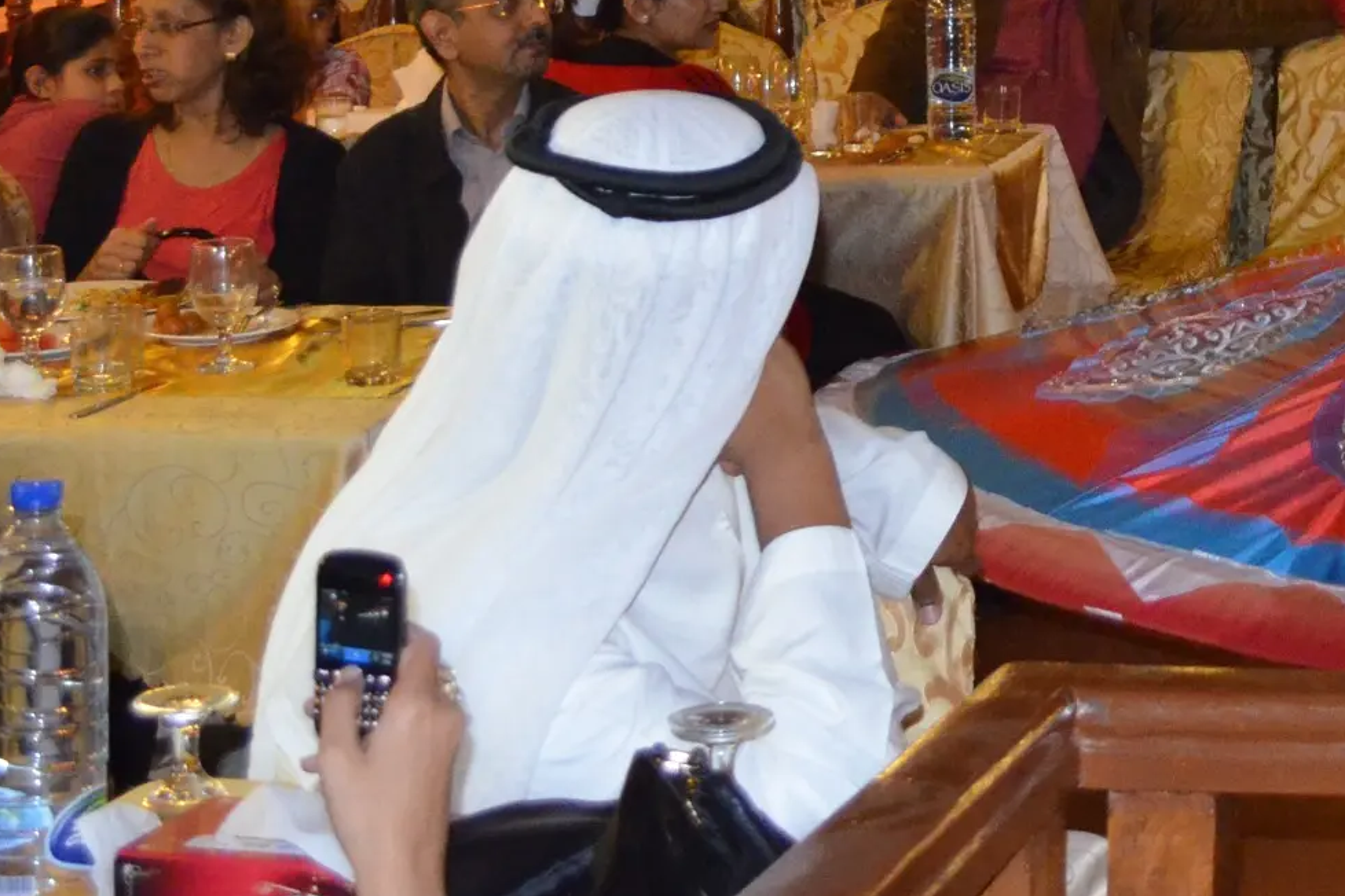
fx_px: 3773
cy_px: -446
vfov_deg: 12.8
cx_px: 1649
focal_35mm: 101
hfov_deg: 19.0
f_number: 3.8
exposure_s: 1/20
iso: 3200
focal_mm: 22
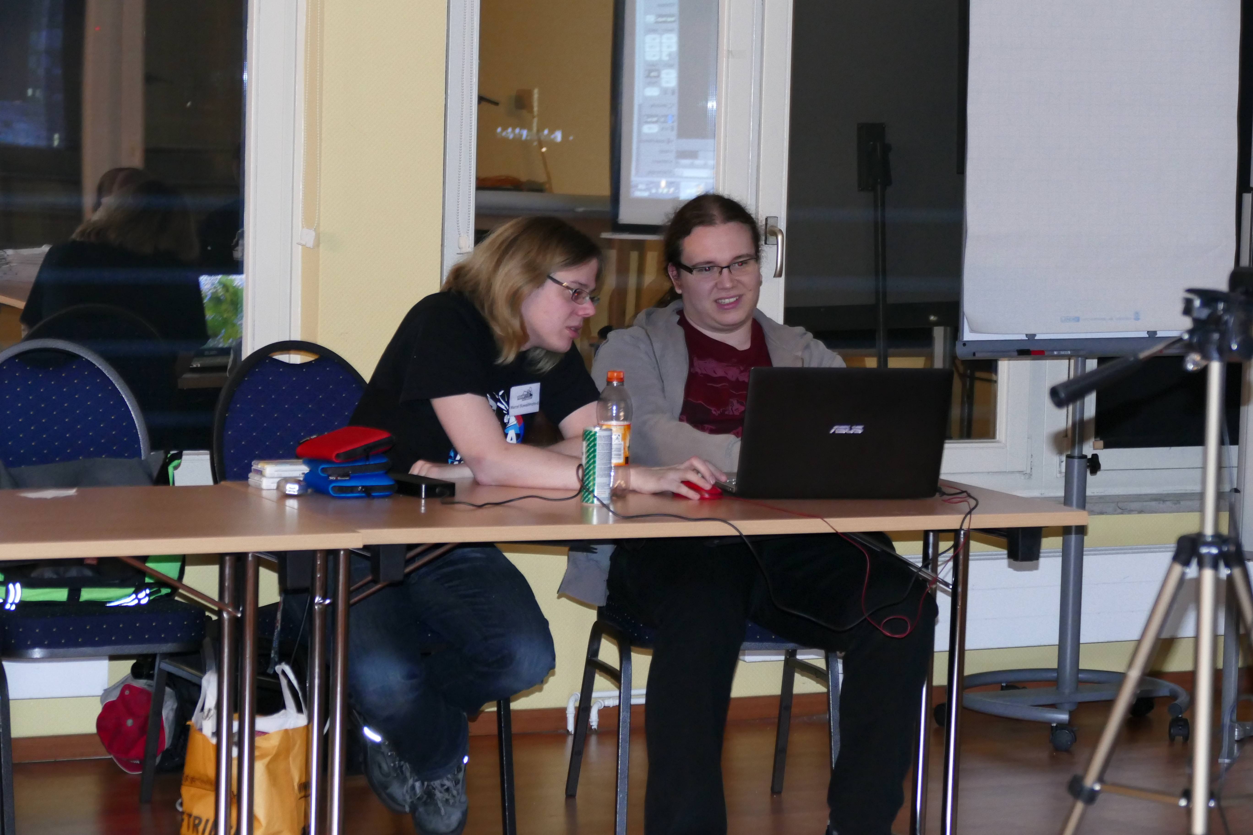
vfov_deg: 13.2
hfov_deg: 19.6
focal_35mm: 104
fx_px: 3619
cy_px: 418
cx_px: 626
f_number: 3.8
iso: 1600
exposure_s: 1/8
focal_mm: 37.79
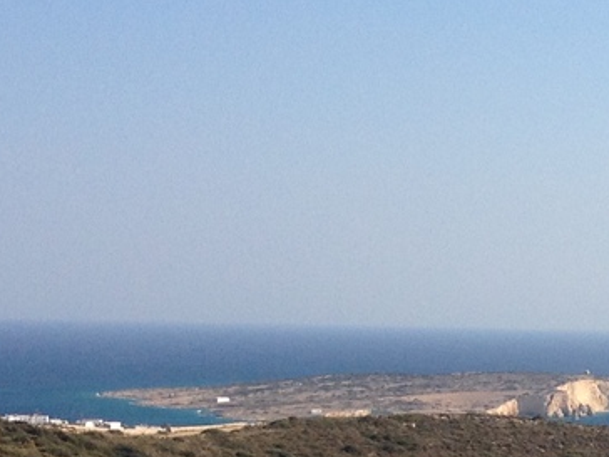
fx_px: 2709
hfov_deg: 12.5
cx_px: 758
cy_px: 331
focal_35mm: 154
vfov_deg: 9.6
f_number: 2.4
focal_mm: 4.28
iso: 50
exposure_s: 1/1905
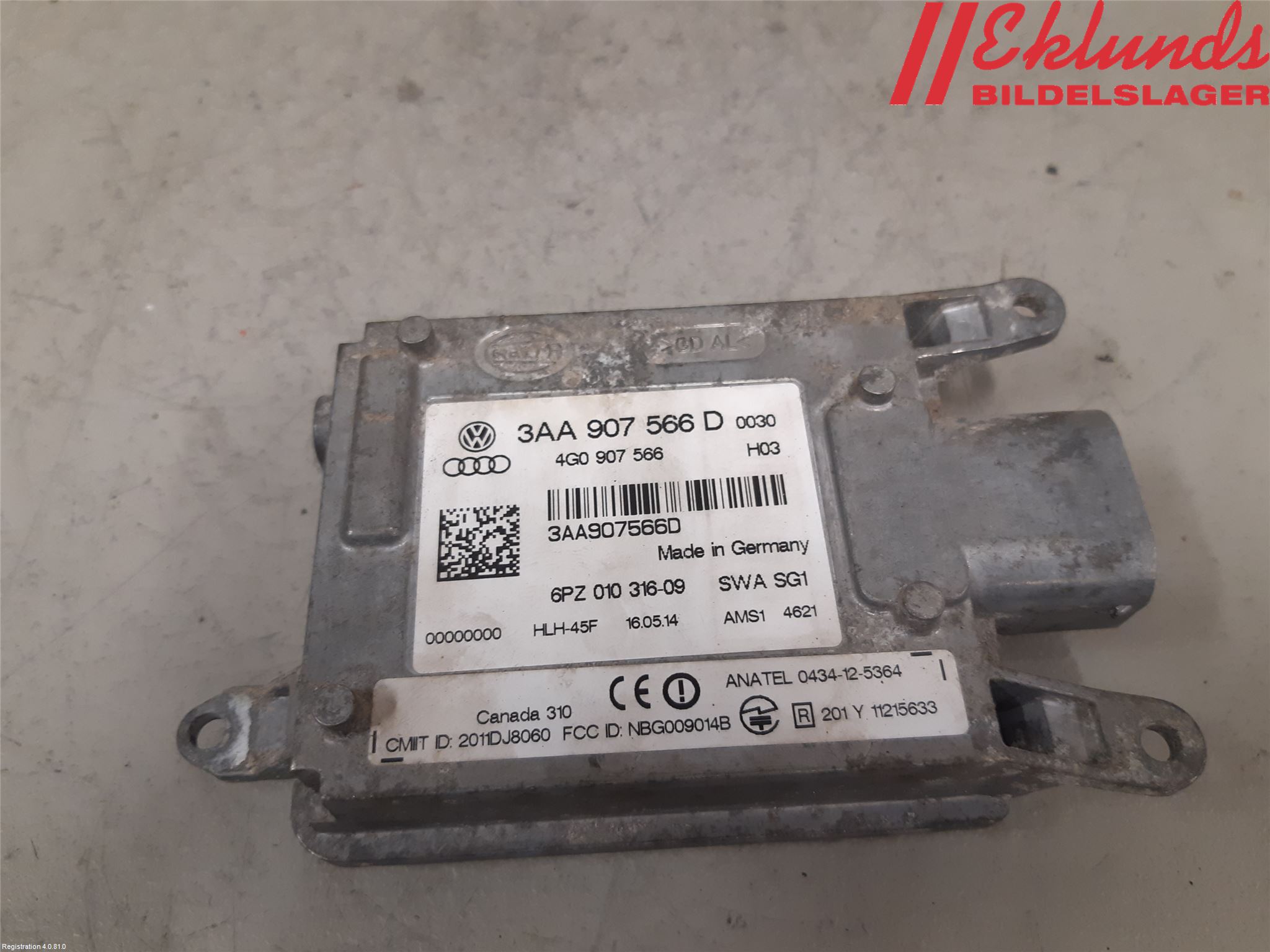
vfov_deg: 53.1
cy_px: 476
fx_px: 954
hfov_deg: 67.3
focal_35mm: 26
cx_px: 635
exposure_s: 1/50
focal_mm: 3.93
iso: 125
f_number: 1.7
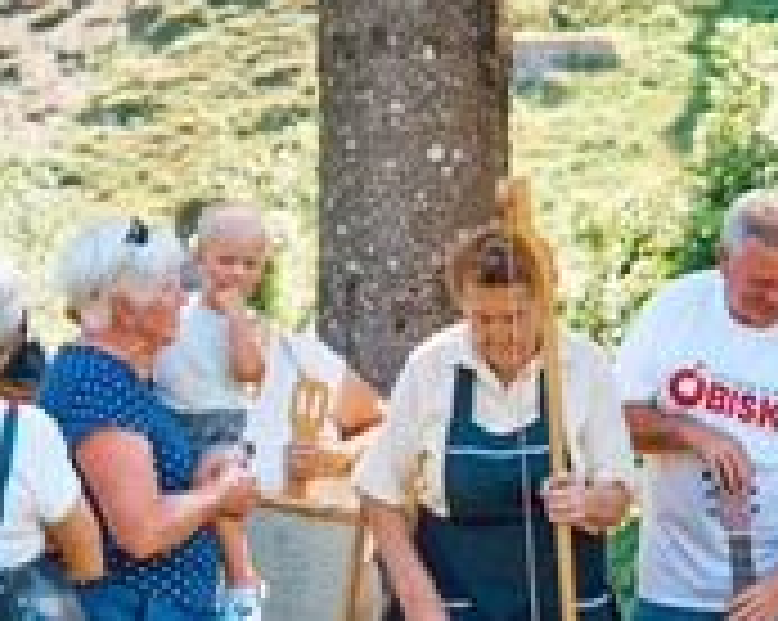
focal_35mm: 171
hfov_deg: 11.3
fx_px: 3933
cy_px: 554
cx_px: 553
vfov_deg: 9.0
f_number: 5.6
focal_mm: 70
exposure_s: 1/60
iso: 100
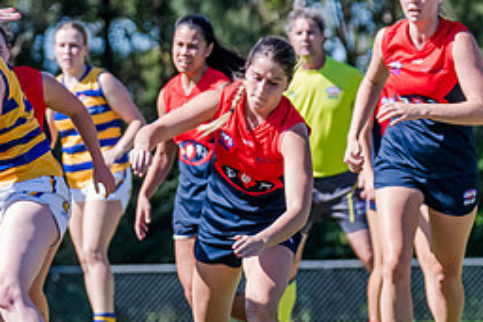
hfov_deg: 3.1
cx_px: -49
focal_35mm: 669
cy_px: 225
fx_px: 8980
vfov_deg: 2.1
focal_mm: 240
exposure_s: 1/1600
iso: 800
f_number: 7.1
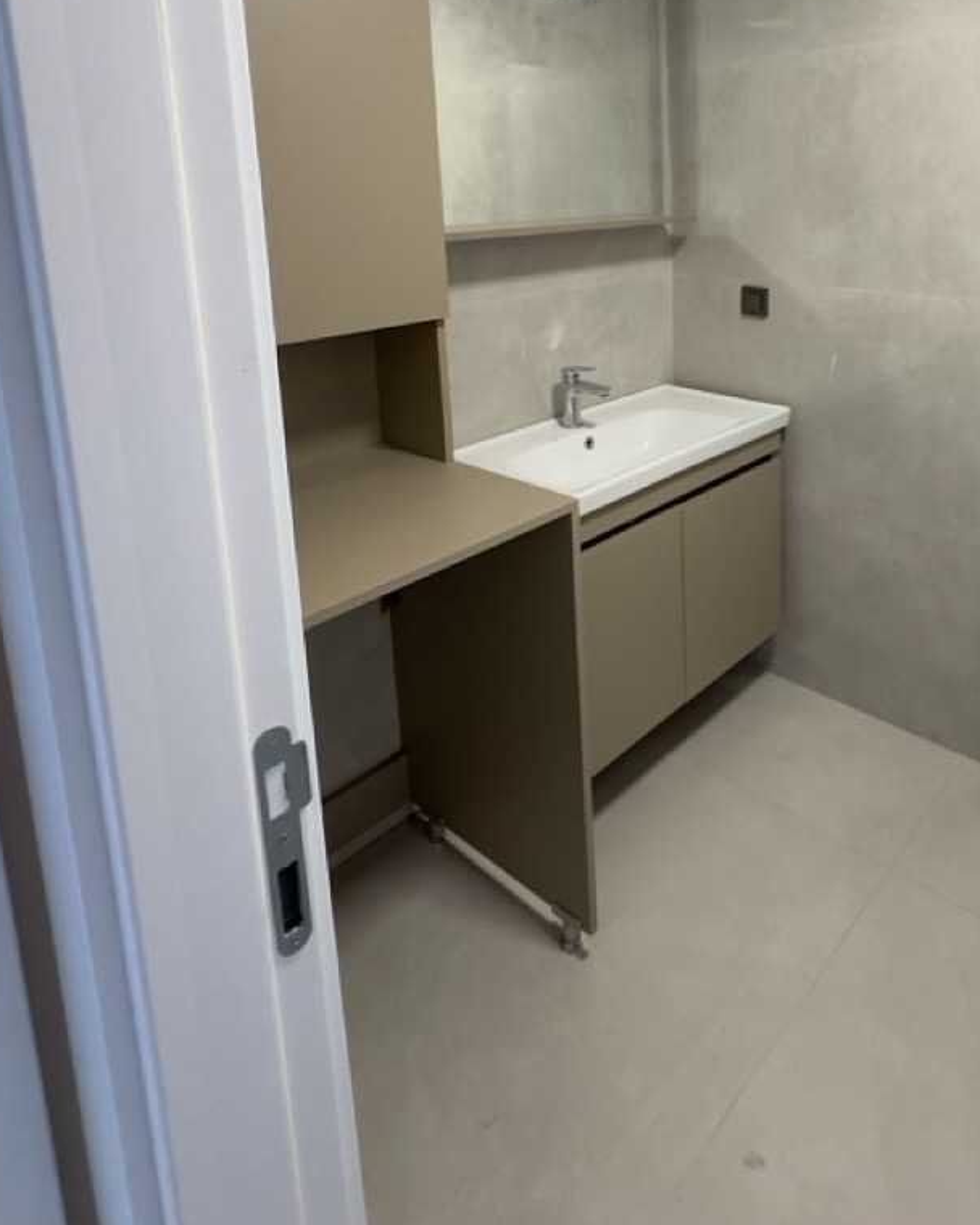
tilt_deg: -8.9
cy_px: 313
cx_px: 725
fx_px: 834
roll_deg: -0.2
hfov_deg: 58.0
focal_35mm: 23
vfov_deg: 68.1
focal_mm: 2.22
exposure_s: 1/87
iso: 320
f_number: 2.2
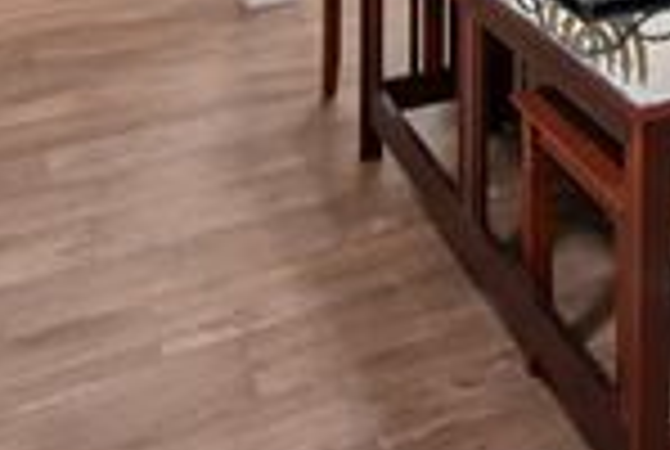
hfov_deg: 30.5
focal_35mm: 60
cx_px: 701
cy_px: -389
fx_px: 1119
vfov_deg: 17.7
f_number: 9
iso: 200
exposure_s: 1/8
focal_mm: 14
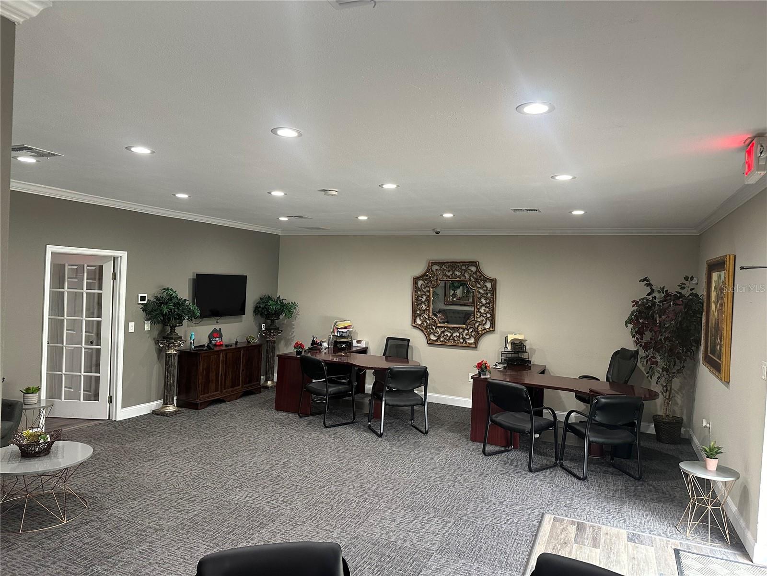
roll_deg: -2.4
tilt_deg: -0.9
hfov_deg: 71.6
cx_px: 384
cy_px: 288
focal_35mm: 24
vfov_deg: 56.8
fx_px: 532
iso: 250
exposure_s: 1/60
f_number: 1.78
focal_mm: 6.86
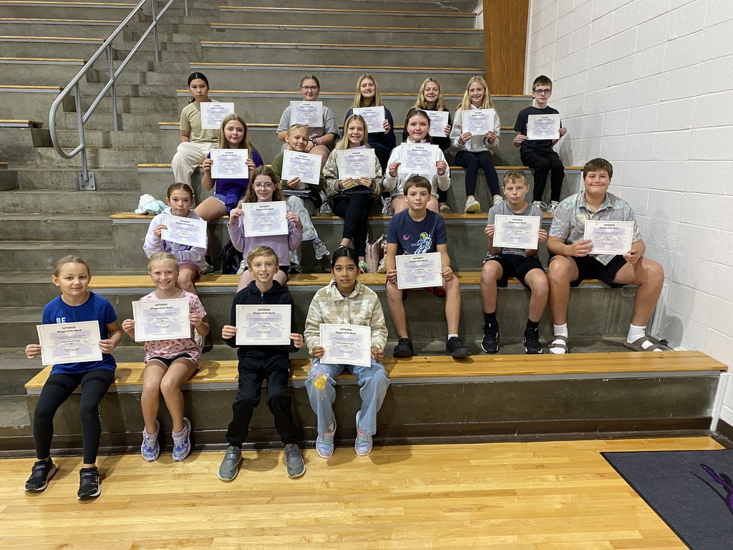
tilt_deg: -12.8
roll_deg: -0.4
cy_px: 275
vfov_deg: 53.1
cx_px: 366
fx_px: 551
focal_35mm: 26
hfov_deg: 67.3
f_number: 1.8
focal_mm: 4.25
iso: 160
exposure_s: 1/60
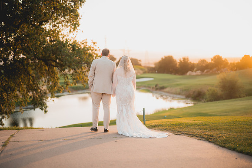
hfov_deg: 39.6
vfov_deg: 27.0
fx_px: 350
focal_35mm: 50
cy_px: 84
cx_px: 126
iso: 125
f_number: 1.2
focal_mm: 50
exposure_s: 1/400
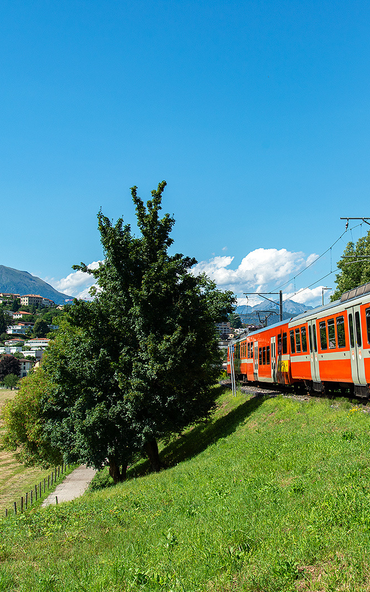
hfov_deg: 23.8
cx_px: 263
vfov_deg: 37.5
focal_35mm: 54
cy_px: 297
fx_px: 871
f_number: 7.1
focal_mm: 35
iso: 250
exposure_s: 1/640
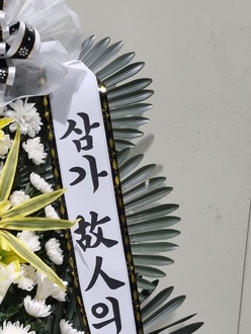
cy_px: 337
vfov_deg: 28.7
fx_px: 608
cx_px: 2
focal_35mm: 63
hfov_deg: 22.4
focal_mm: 5.4
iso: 320
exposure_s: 1/40
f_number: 1.8
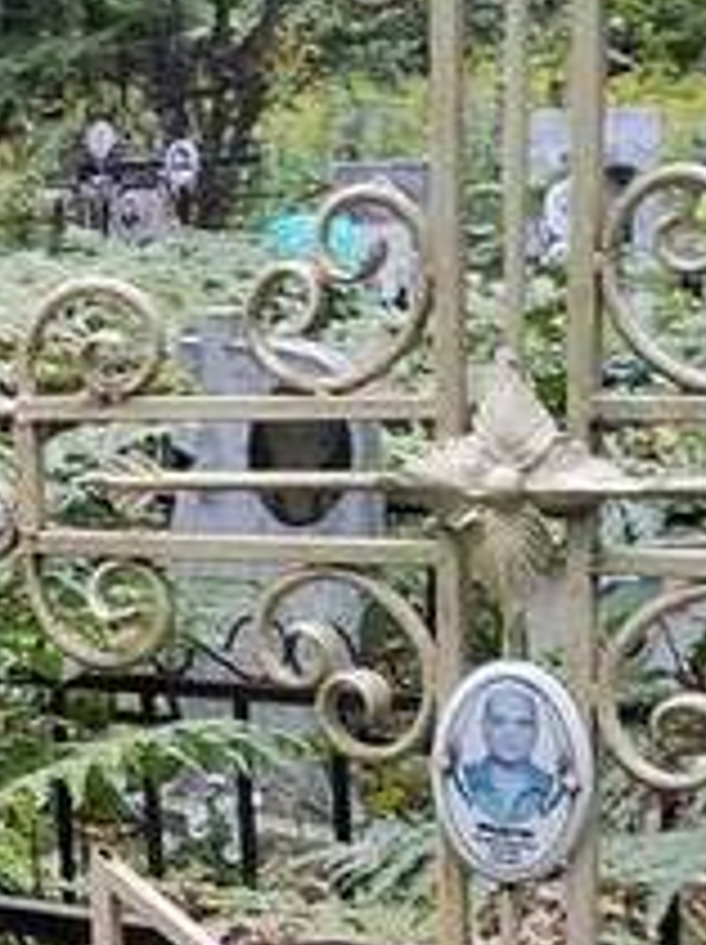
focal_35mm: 127
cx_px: -657
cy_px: 864
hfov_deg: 10.7
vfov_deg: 15.3
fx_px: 3461
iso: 312
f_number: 1.75
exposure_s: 1/60
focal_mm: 4.77
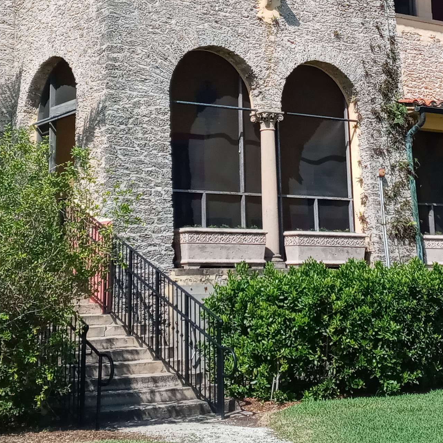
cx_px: 276
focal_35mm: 80
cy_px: 71
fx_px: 1158
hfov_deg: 21.6
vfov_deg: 21.3
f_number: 1.8
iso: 100
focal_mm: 3.61
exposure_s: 1/2083
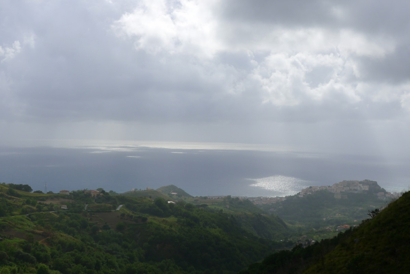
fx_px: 627
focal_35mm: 55
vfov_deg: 24.6
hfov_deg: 36.2
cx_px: 205
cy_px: 137
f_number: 4.5
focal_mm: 11.7
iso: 80
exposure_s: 1/1000
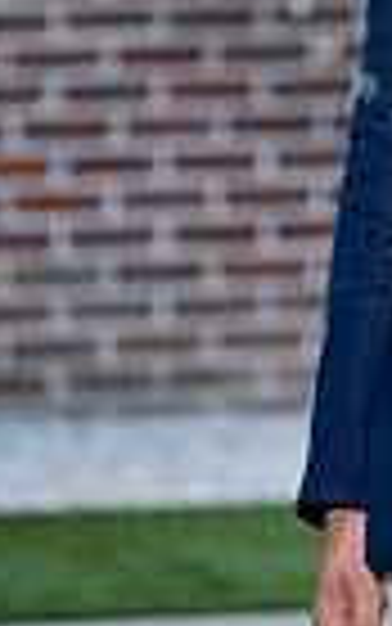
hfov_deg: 3.3
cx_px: 649
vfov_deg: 5.3
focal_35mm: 397
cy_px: -216
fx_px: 6779
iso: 400
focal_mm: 120
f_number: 4.5
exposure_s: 1/200
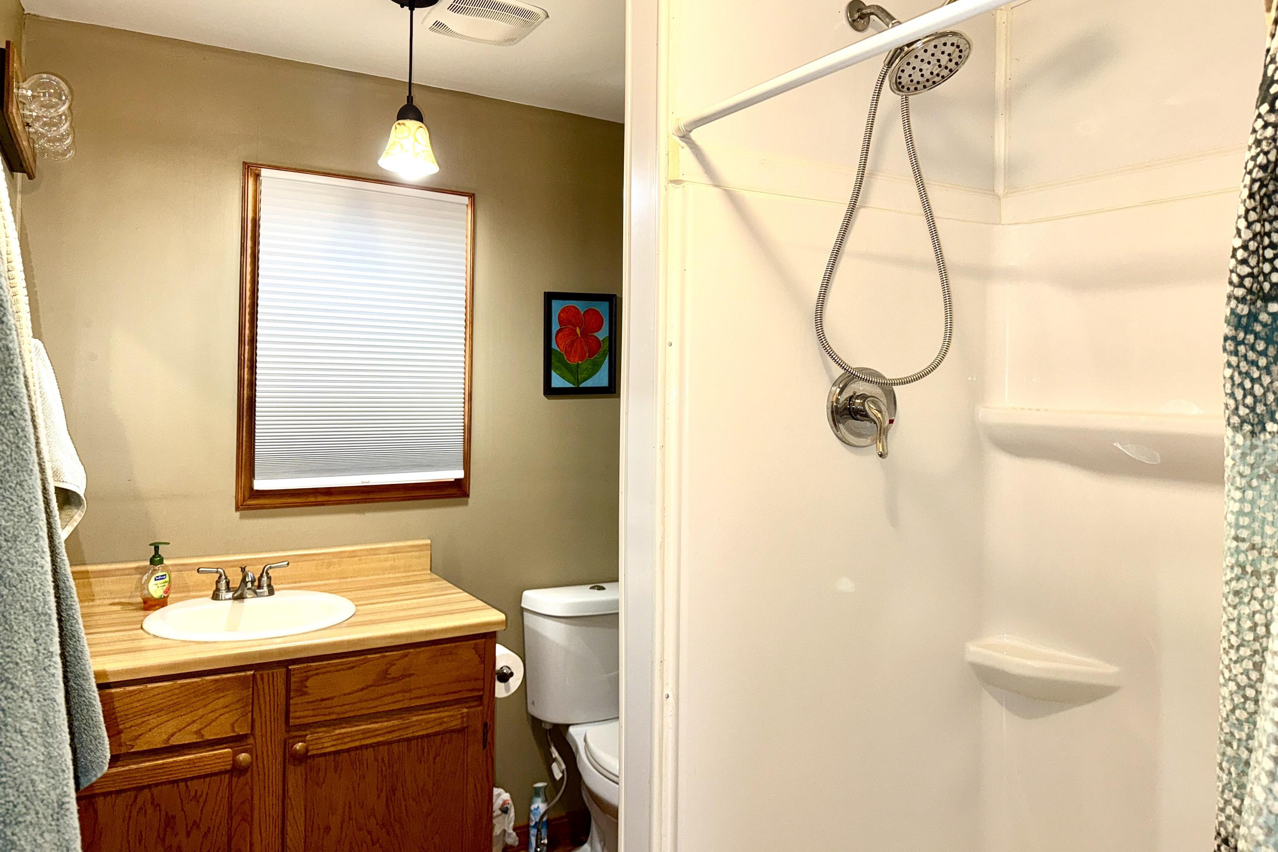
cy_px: 380
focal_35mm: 25
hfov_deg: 71.5
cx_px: 639
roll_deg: -1.3
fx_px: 887
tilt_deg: +0.8
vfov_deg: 51.2
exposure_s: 1/30
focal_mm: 6.76
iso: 50
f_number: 1.78
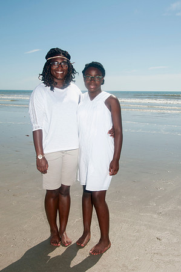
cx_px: 90
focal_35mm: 40
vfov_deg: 48.0
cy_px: 136
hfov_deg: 32.9
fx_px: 306
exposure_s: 1/250
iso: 100
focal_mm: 27
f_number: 11
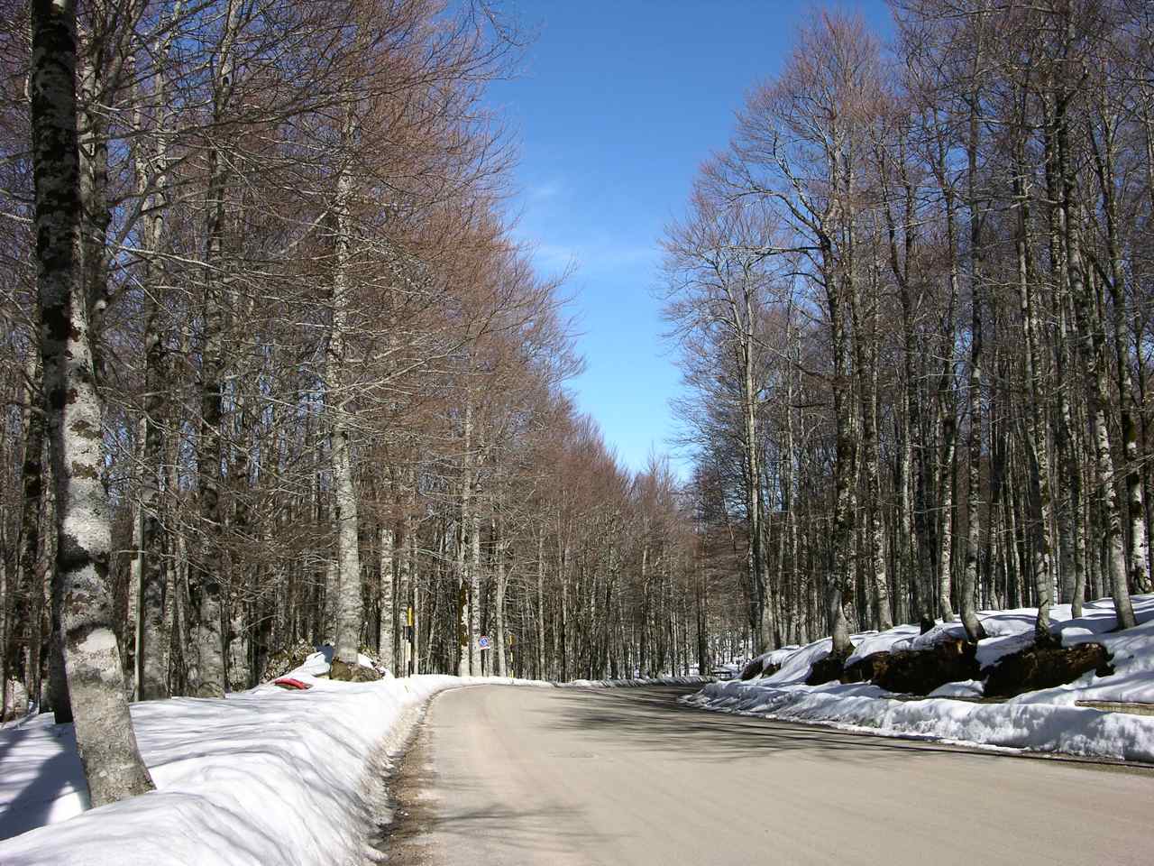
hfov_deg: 52.6
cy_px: 433
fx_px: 1167
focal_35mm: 35
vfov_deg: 40.7
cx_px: 577
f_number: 8
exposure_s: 1/127
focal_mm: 8.9
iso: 50
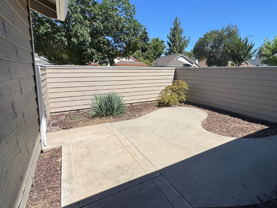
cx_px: 188
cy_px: 91
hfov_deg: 76.2
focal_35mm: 21
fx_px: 168
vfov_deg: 63.2
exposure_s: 1/1832
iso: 50
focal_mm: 2.22
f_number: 2.2
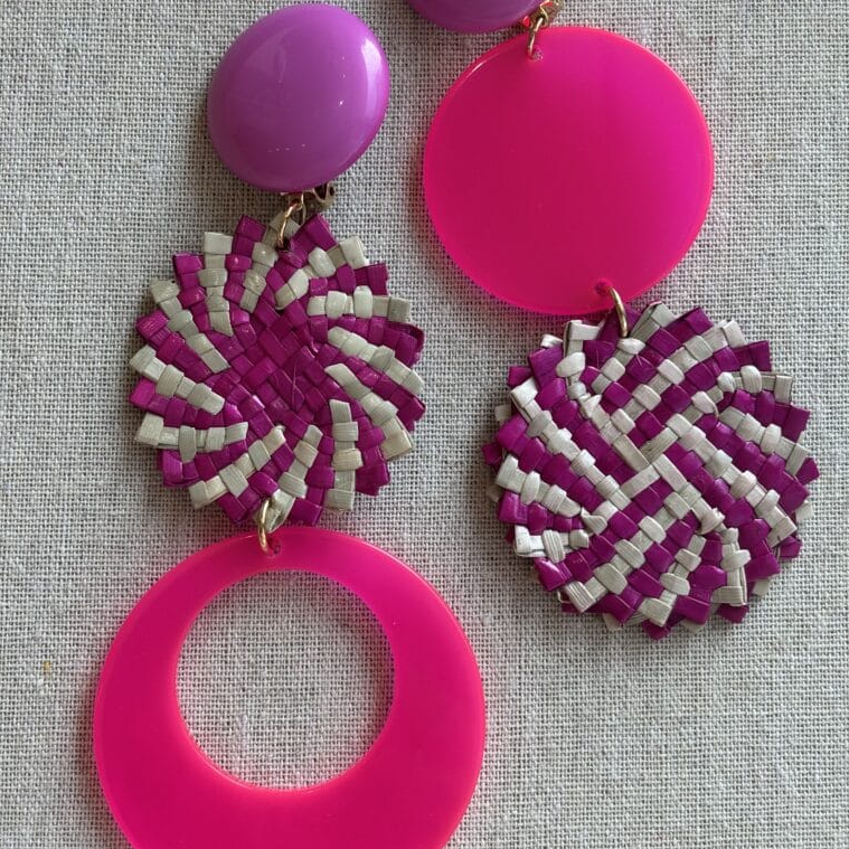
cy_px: 376
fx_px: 1720
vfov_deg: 27.7
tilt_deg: -82.2
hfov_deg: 27.7
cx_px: 427
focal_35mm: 62
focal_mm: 5.96
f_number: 1.6
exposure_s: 1/228
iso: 32
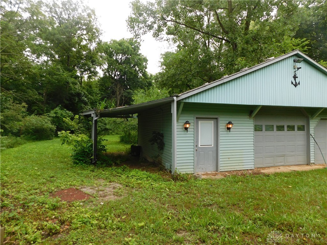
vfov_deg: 58.9
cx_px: 164
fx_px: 217
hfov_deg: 73.9
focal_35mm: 23
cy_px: 122
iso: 125
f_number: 3
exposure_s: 1/160
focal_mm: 4
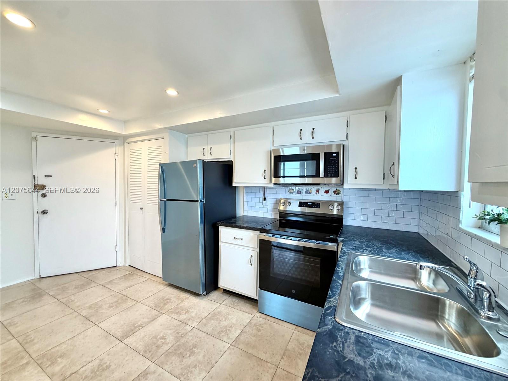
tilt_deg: -1.6
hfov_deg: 102.1
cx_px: 254
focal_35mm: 14
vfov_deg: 85.7
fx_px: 205
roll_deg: -0.6
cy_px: 190
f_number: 2.2
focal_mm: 2.22
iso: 160
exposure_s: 1/120
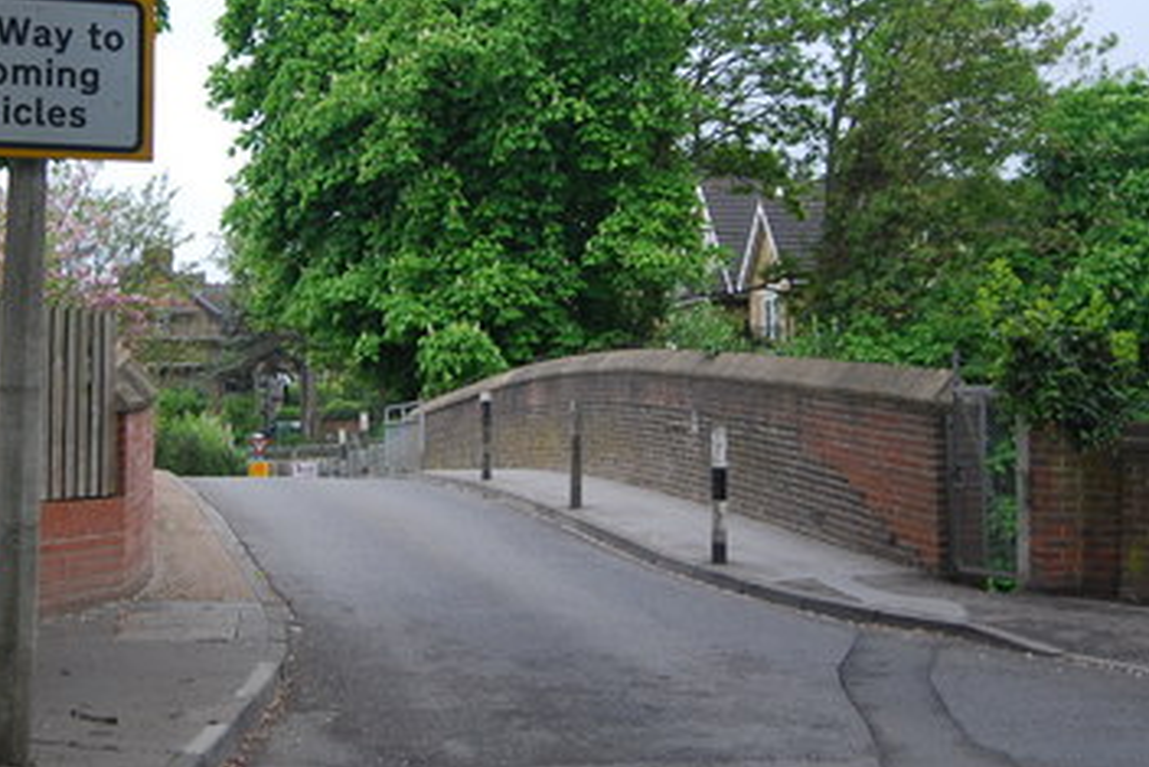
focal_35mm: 71
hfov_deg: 28.3
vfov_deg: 19.1
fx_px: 2267
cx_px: 379
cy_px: 176
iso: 360
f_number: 4
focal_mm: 26
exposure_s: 1/500
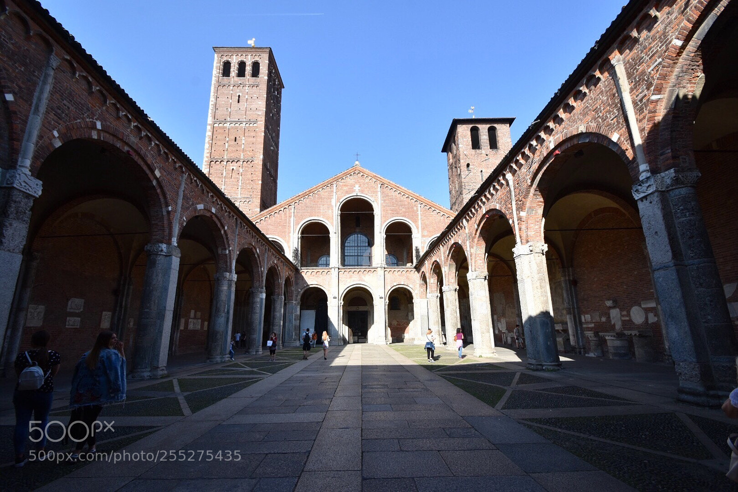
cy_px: 246
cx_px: 369
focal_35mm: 15
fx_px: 308
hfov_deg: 100.4
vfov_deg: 77.3
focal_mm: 10
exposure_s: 1/250
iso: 200
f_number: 8
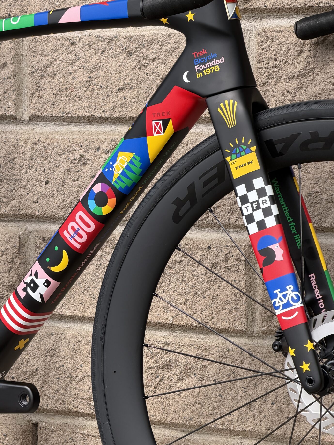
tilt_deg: -4.7
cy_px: 236
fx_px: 1789
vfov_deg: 14.2
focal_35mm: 139
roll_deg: +1.1
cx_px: 105
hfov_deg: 10.7
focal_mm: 16.89
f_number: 2.8
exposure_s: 1/613
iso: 50
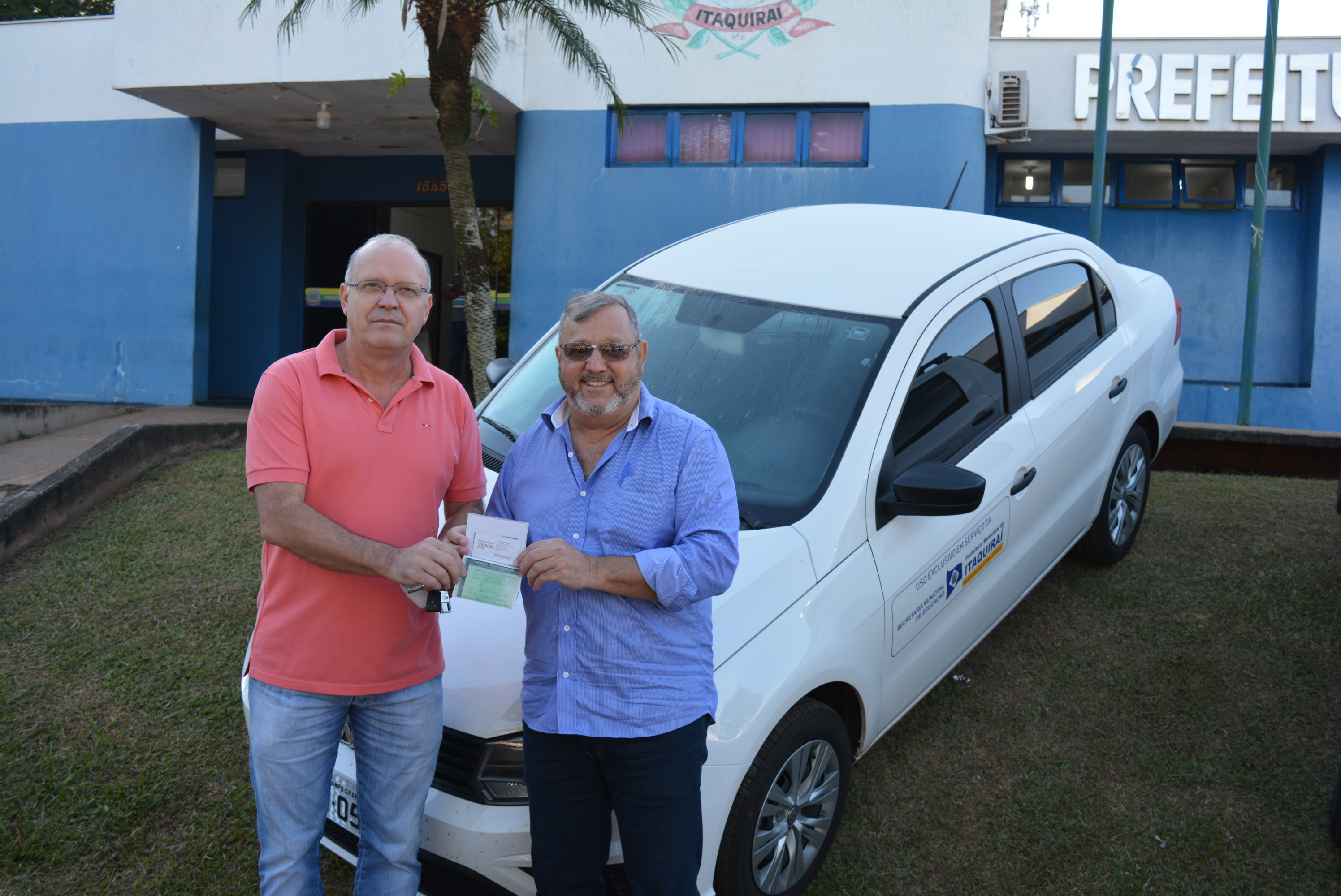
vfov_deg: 38.4
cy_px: 448
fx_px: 1286
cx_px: 670
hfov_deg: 55.1
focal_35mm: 34
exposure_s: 1/160
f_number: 6.3
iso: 200
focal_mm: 23
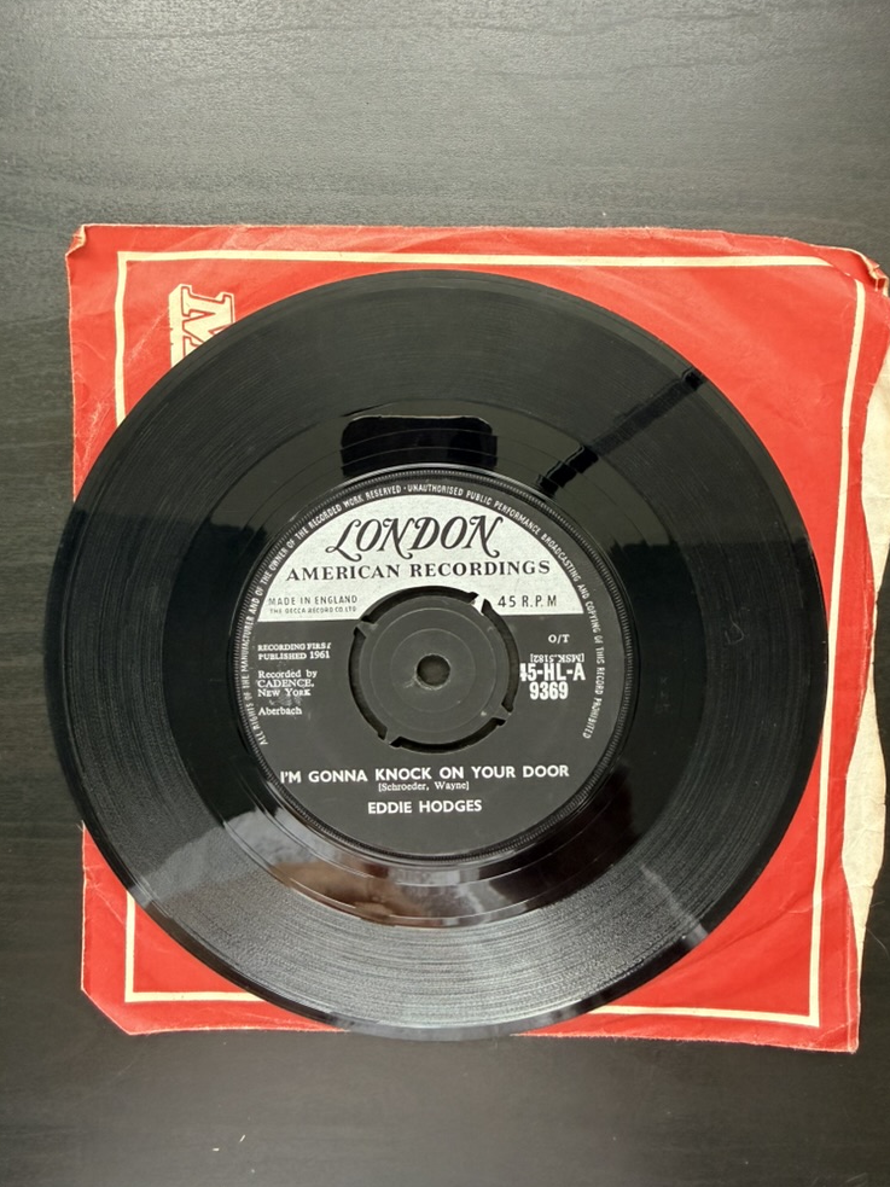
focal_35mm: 25
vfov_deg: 69.4
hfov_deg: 54.9
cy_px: 592
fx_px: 857
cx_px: 460
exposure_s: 1/81
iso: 320
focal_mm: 2.22
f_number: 2.2
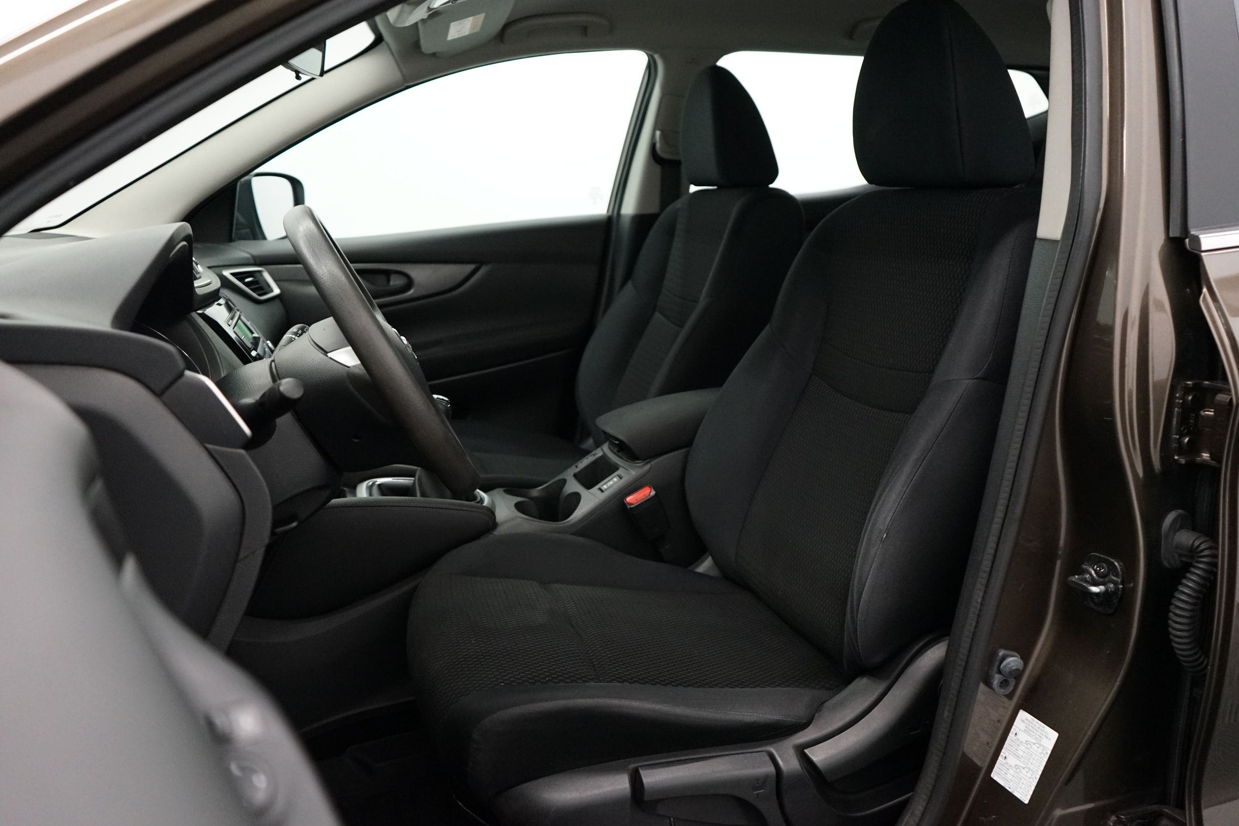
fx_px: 964
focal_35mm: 28
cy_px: 413
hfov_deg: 65.5
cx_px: 620
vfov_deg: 46.4
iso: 3200
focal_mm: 28
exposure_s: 1/160
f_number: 3.5
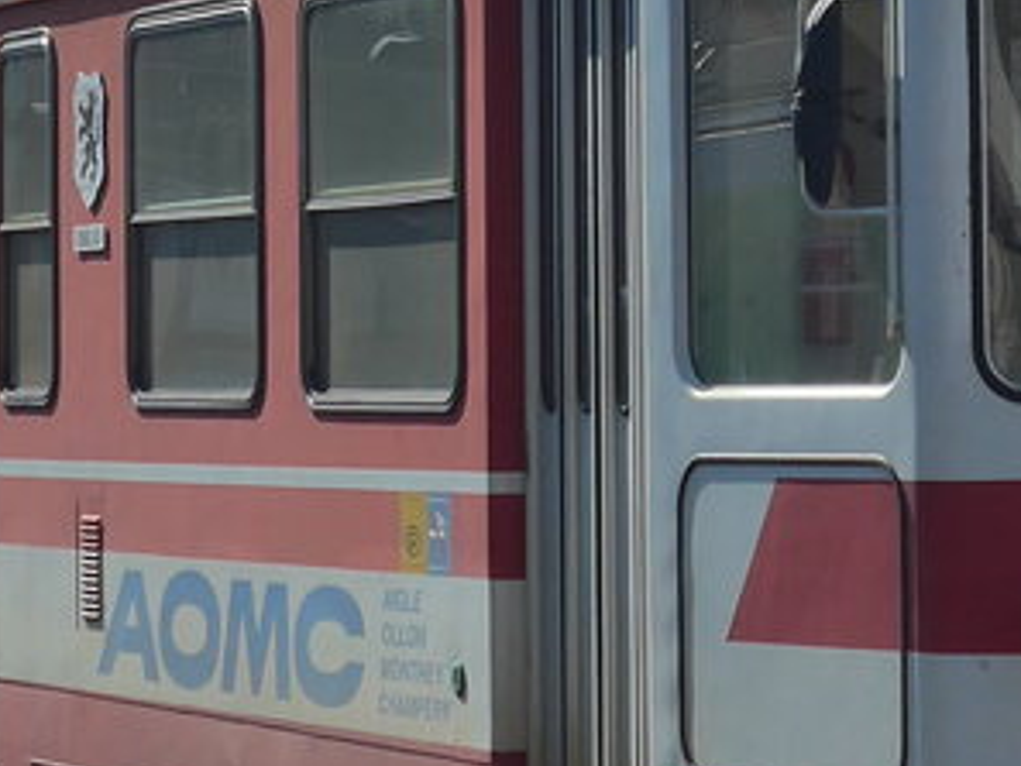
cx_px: 553
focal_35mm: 222
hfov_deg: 8.9
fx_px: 6551
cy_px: -3
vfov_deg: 6.7
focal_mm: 11.3
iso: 125
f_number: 3.4
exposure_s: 1/1600
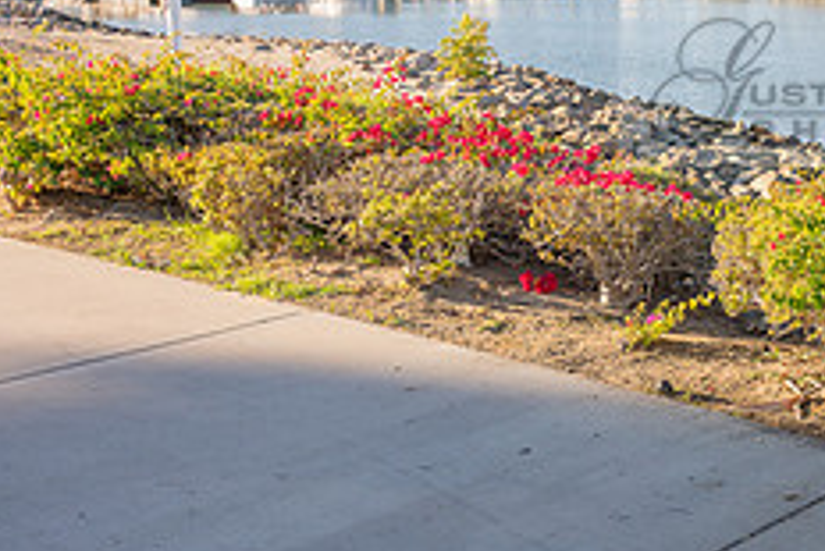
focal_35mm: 60
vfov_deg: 22.2
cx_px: 928
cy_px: 84
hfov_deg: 29.7
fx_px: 1376
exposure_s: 1/160
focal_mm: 24
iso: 200
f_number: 9
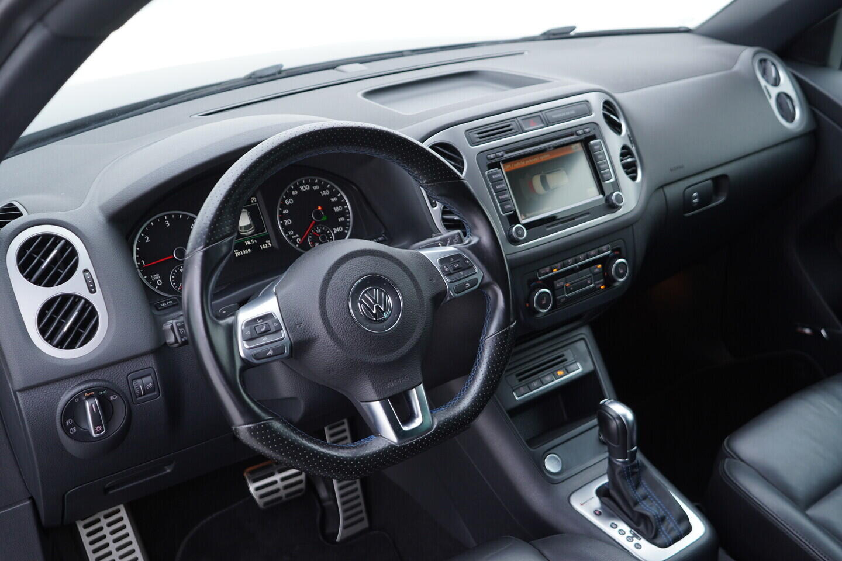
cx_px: 421
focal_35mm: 36
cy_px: 280
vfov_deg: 36.9
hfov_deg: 53.1
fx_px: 842
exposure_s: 1/40
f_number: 2.8
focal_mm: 24
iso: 200
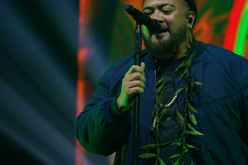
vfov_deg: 8.9
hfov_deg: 13.3
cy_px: 75
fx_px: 1061
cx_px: 178
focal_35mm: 154
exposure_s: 1/125
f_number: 4
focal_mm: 105
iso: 320
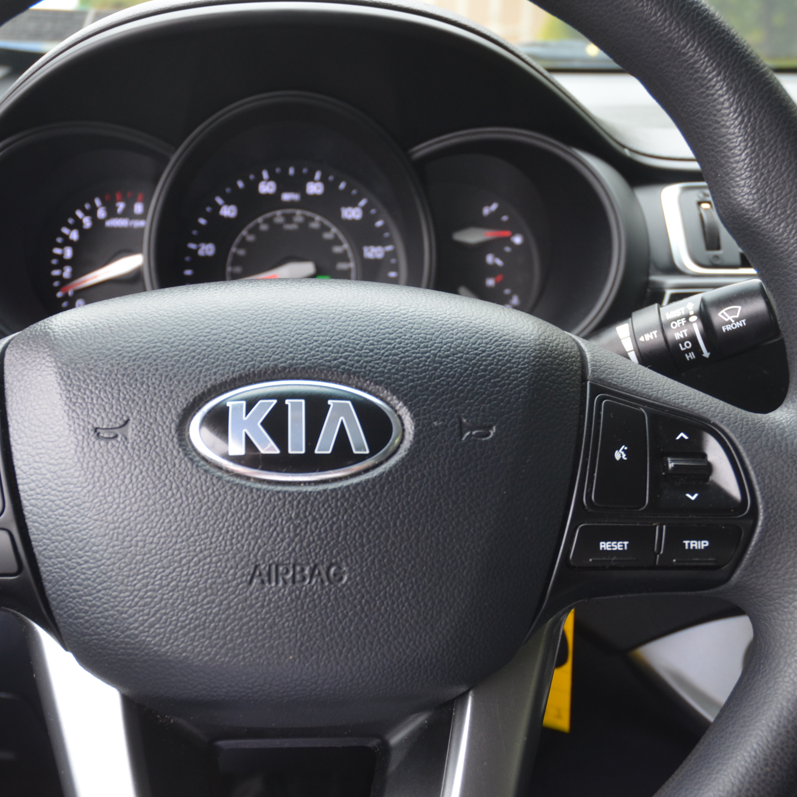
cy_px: 403
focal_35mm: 43
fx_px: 1120
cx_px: 337
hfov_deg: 39.1
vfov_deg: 39.2
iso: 400
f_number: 4.5
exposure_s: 1/80
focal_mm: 22
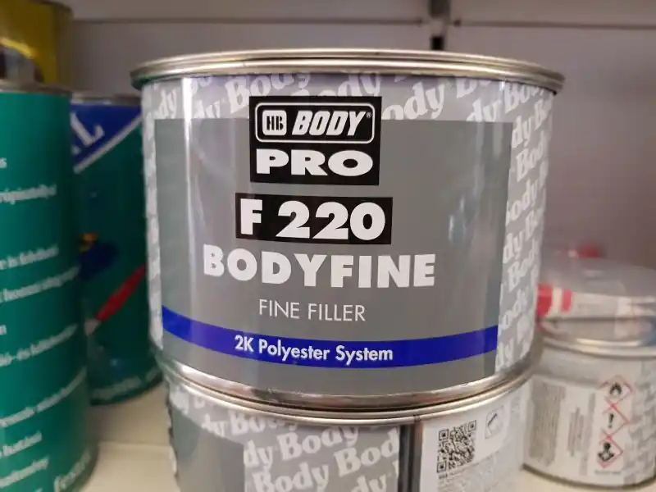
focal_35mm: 26
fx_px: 493
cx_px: 328
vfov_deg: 53.1
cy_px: 246
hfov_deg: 67.3
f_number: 1.7
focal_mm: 4.2
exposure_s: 1/14
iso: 200
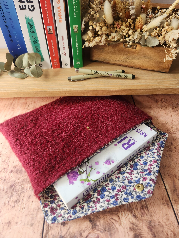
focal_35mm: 23
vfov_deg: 73.9
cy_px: 119
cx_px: 90
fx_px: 159
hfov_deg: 58.9
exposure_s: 1/180
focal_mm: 5.4
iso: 100
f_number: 1.8
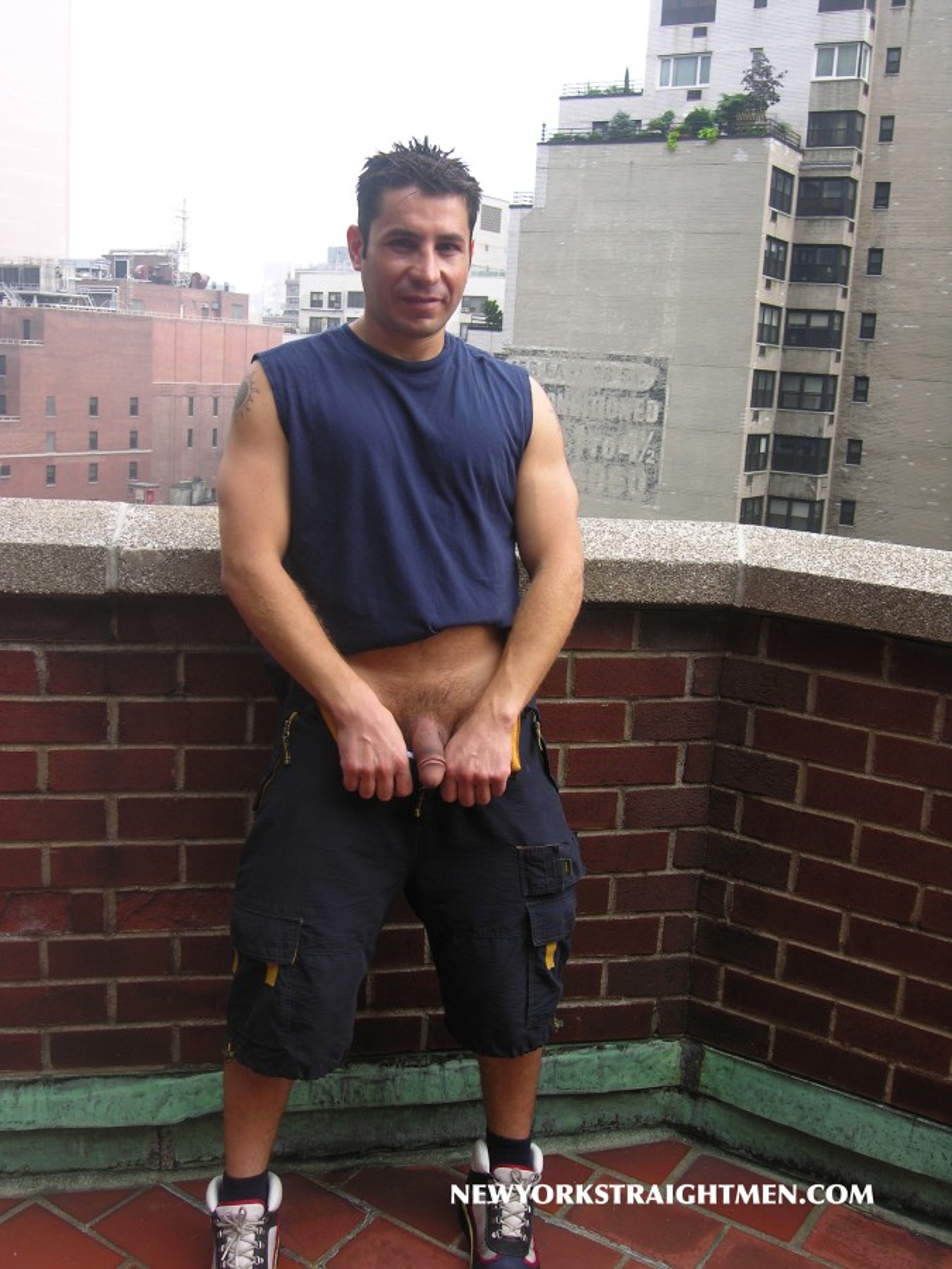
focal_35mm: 34
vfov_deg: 54.0
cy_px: 634
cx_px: 476
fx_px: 1247
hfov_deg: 41.8
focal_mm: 8.7
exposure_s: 1/57.2
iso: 50
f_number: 3.7
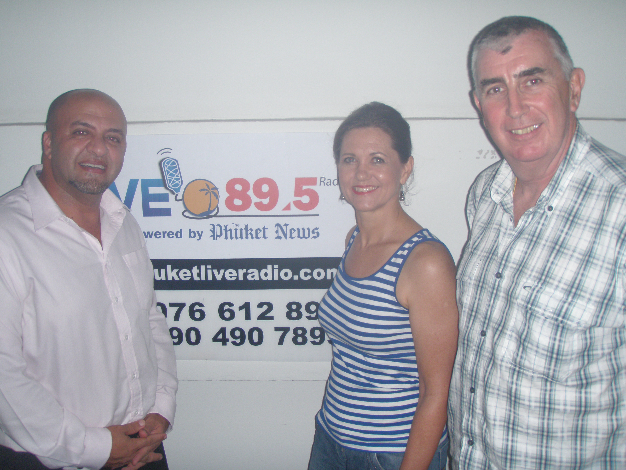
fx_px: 687
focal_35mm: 38
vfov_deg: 37.7
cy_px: 235
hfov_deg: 49.0
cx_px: 313
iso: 100
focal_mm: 6.7
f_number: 3.5
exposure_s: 1/30
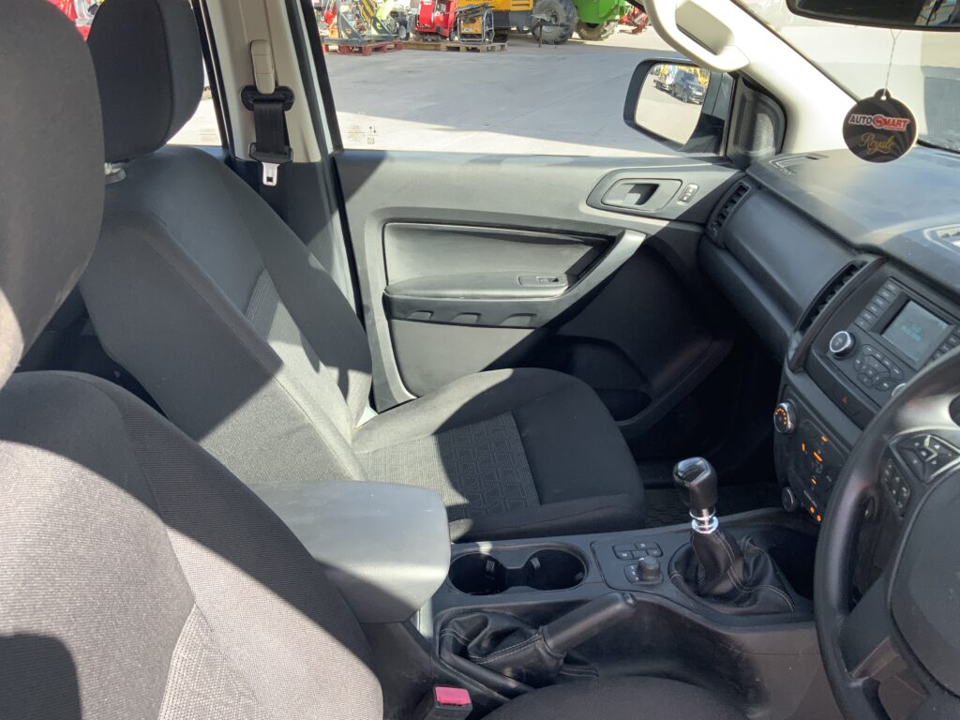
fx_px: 804
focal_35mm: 29
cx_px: 480
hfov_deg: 61.7
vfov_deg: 48.2
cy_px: 360
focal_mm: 3
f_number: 1.8
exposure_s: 1/157
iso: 16
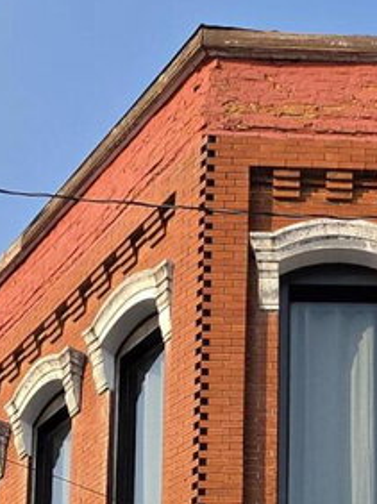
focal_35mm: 63
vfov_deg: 20.3
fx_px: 916
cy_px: 939
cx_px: 323
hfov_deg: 22.8
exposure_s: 1/777
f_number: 1.9
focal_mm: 2.2
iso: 32
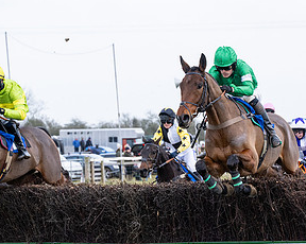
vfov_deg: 9.0
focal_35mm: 170
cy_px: 224
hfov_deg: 11.3
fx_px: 1539
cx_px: 255
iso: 800
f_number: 4
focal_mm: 70
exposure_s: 1/1000
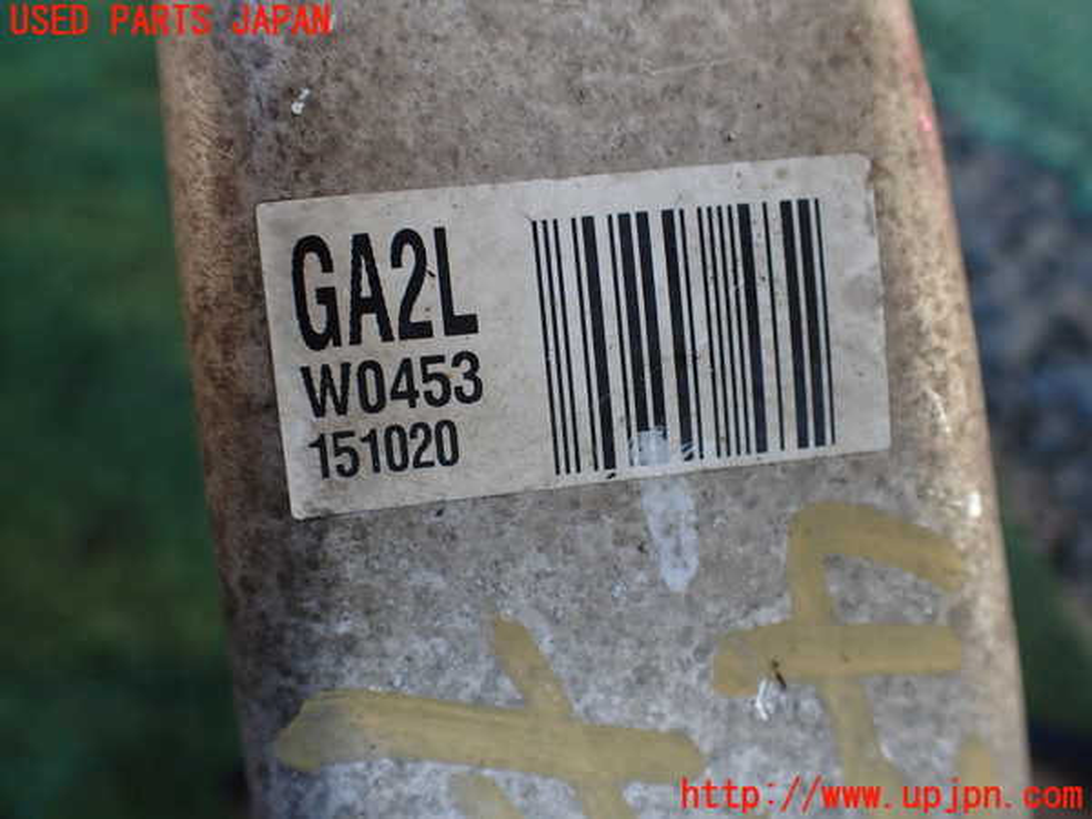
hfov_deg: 60.0
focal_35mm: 30
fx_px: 946
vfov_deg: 46.8
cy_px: 410
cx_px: 546
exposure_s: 1/125
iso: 125
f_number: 2.3
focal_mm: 5.4
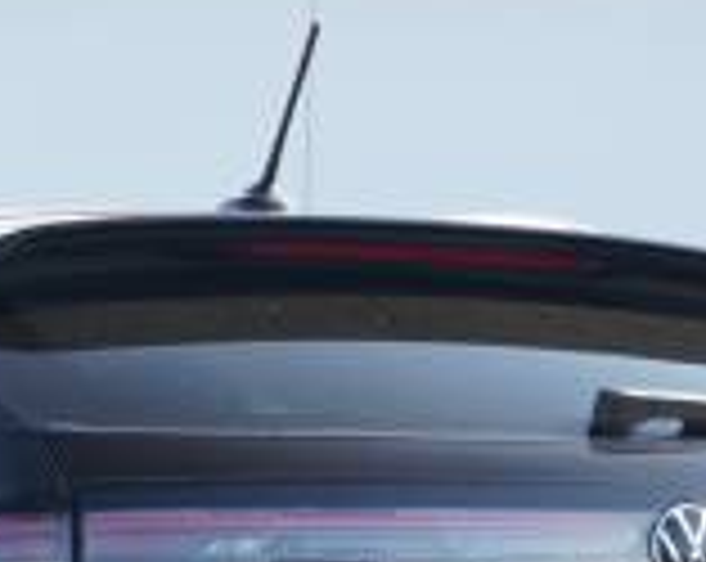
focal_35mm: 253
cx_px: 72
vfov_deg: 6.0
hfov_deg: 7.6
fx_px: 5277
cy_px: 895
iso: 250
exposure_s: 1/200
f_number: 5.6
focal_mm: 44
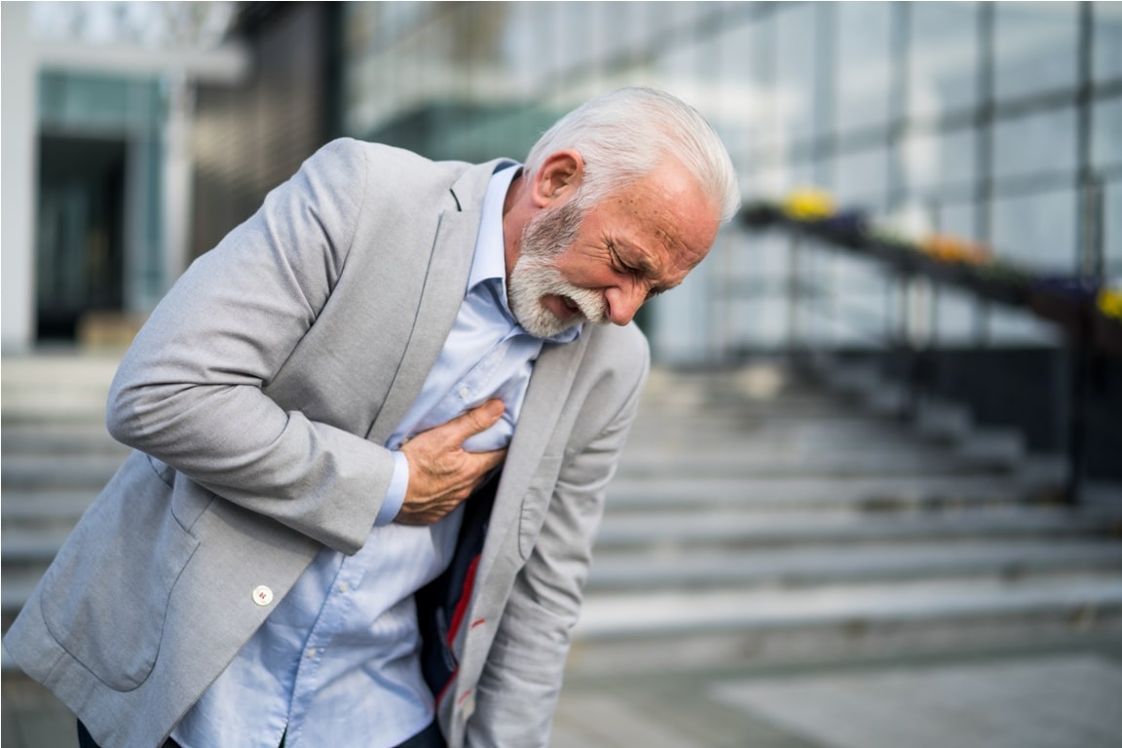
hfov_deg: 39.6
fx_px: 1558
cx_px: 561
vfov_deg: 27.0
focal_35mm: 50
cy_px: 374
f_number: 1.4
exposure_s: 1/2500
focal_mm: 50
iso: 100
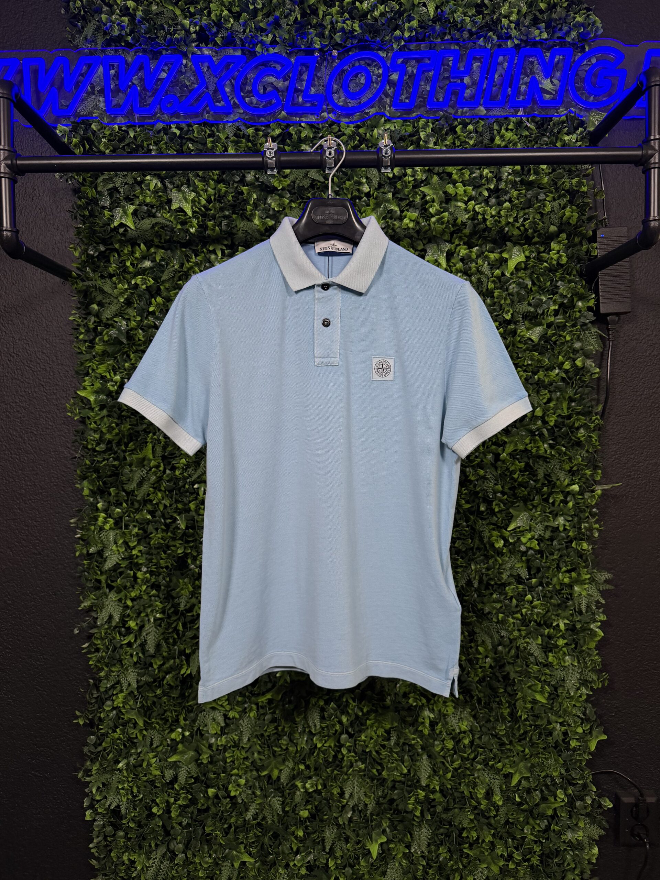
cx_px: 330
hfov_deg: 56.8
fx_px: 610
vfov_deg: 71.6
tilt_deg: -3.0
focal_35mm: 24
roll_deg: +0.1
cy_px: 440
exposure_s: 1/51
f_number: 1.78
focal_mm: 6.76
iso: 200
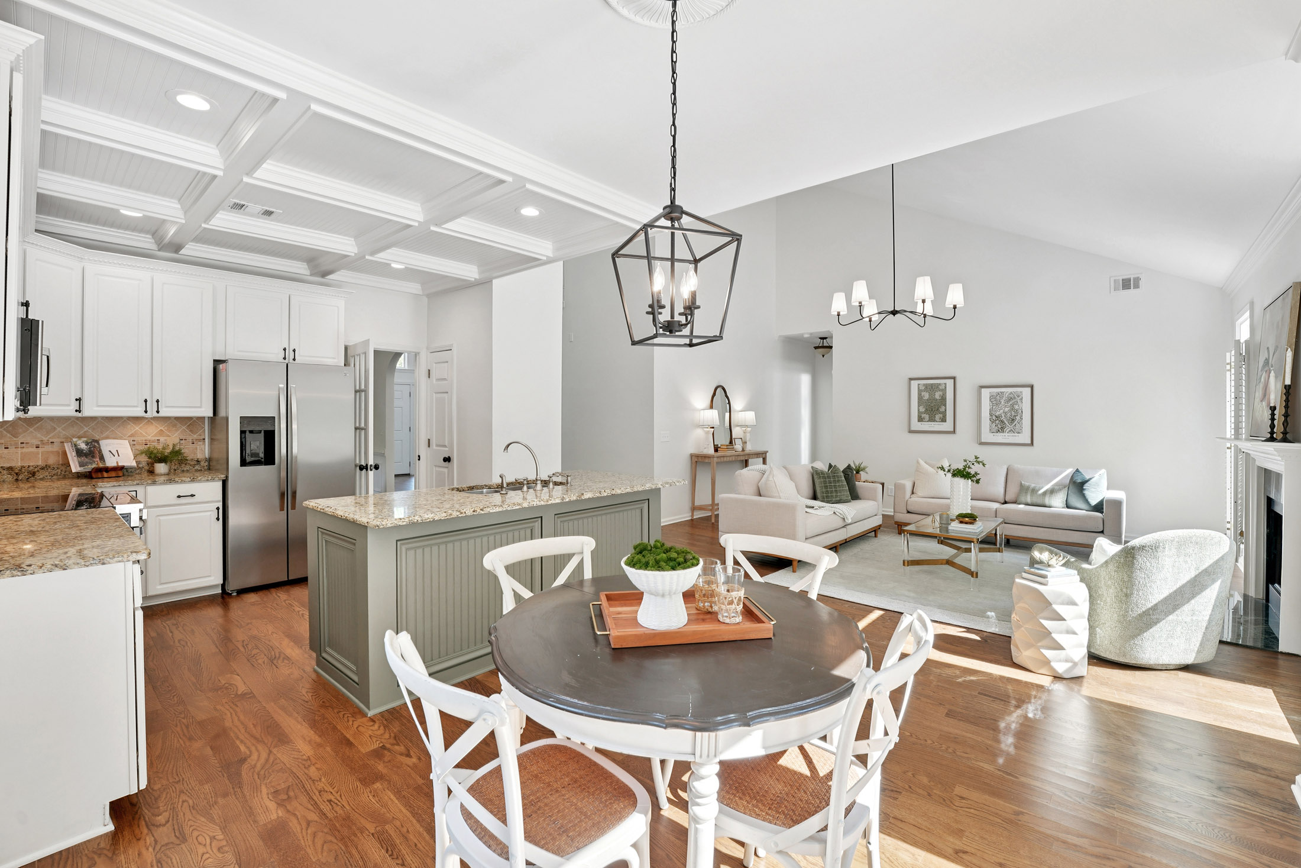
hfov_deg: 104.3
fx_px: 506
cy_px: 434
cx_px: 650
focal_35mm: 14
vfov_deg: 81.2
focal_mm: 14
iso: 100
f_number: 8
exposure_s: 1/15
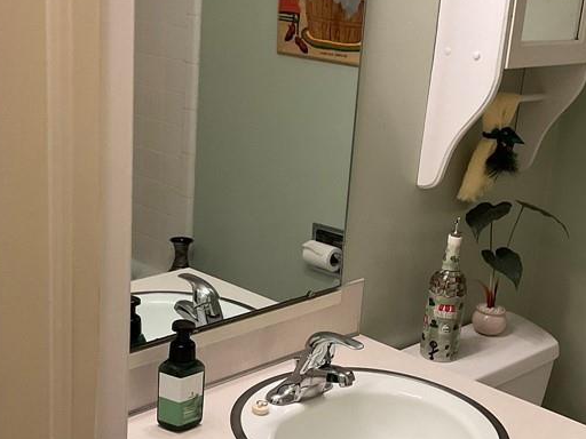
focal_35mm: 58
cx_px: 295
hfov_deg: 33.2
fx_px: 982
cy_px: 278
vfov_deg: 25.1
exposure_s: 1/60
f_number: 1.8
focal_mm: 3
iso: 100
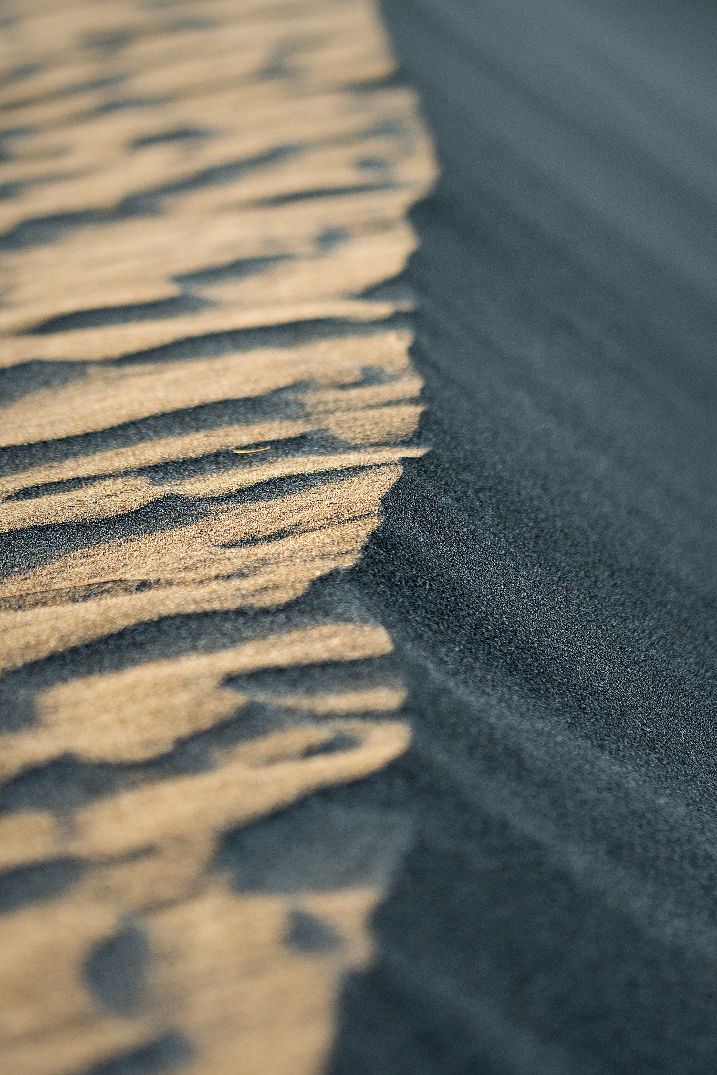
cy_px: 538
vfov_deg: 15.2
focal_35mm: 135
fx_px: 4033
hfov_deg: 10.2
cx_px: 358
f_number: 3
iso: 320
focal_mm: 90
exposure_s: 1/640
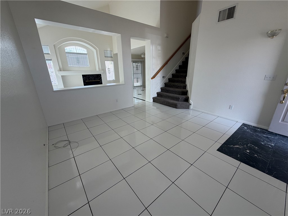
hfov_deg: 102.1
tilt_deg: -18.3
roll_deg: +1.2
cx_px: 144
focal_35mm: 14
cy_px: 108
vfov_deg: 85.7
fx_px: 116
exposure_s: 1/121
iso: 64
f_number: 2.2
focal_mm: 2.22
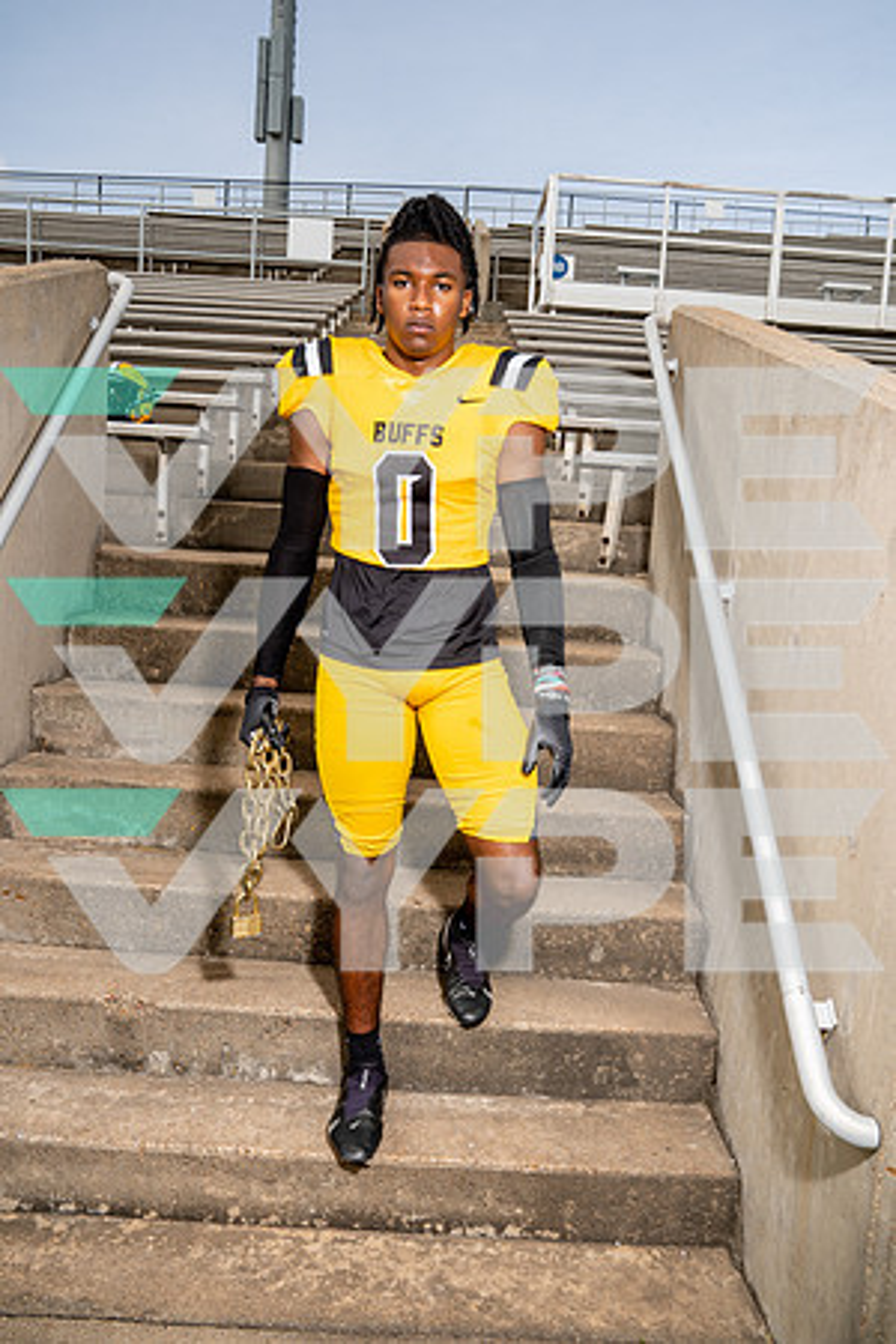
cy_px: 672
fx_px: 1083
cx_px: 448
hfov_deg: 45.0
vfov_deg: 63.7
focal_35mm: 29
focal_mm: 29
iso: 100
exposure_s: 1/250
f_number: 8
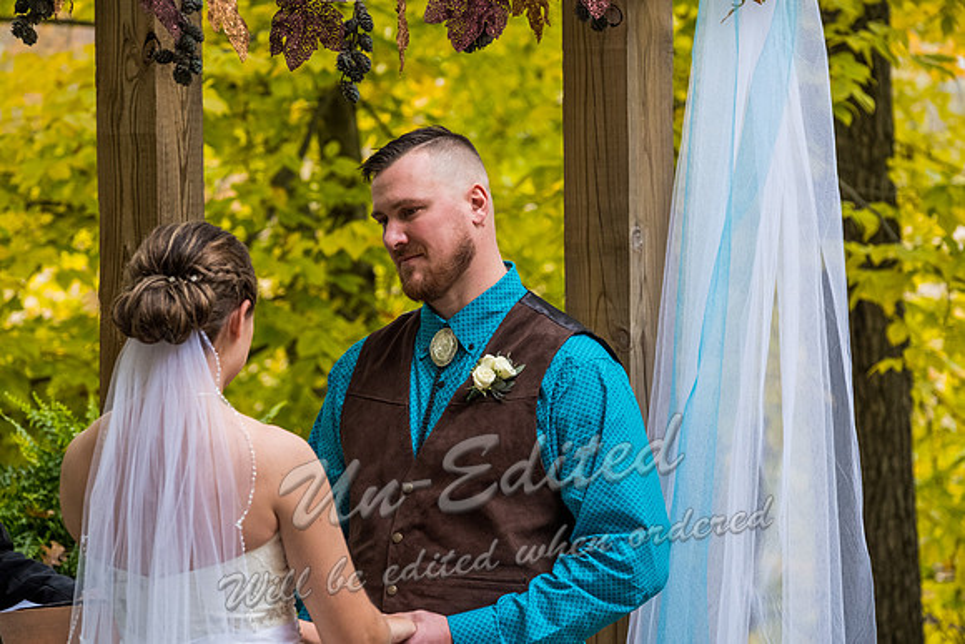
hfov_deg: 11.9
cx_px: 482
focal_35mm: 173
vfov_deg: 7.9
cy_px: 322
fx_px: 4638
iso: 1600
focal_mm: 115
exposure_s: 1/200
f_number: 5
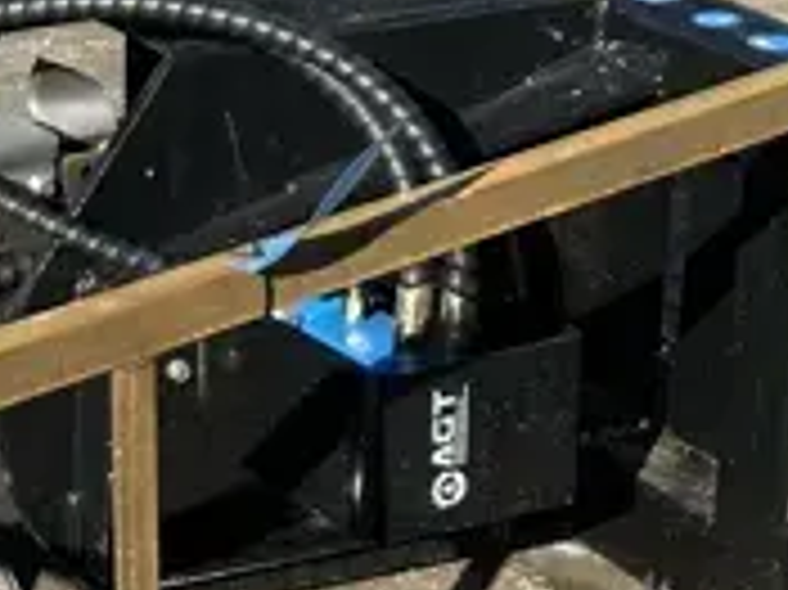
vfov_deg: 8.4
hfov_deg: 11.1
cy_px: 324
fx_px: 4004
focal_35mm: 176
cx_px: -113
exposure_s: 1/2203
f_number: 1.78
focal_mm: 6.86
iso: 64
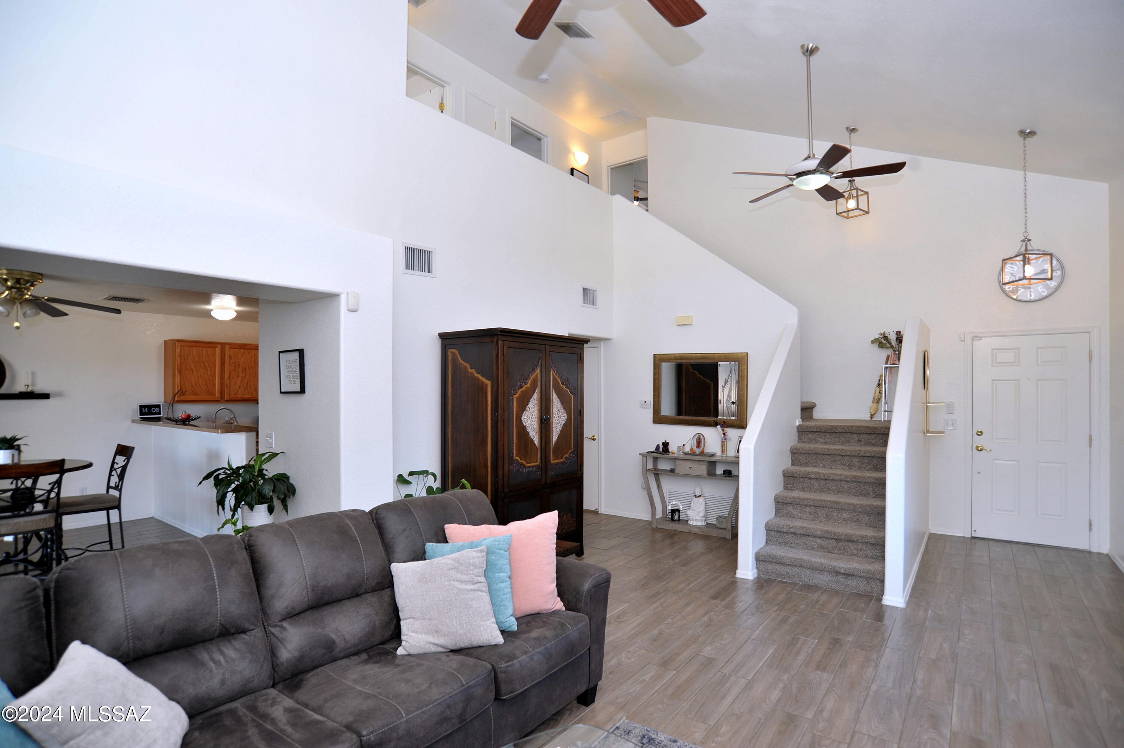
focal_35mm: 18
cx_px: 562
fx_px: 562
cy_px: 374
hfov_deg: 90.0
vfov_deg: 67.3
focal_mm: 18
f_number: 5.6
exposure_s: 1/30
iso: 200
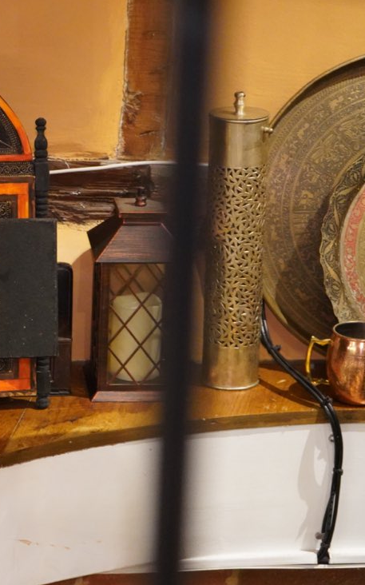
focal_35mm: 117
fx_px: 1864
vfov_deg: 17.8
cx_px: -108
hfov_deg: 10.9
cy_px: 317
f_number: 5.6
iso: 12800
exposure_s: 1/50
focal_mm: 70
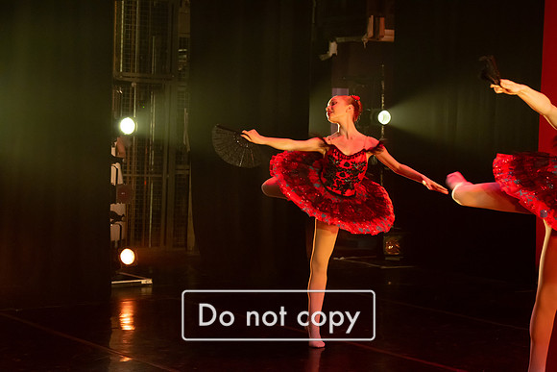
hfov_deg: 20.4
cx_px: 278
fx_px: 1548
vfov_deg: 13.7
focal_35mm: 100
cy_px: 186
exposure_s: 1/160
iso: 4000
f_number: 5.6
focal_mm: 100
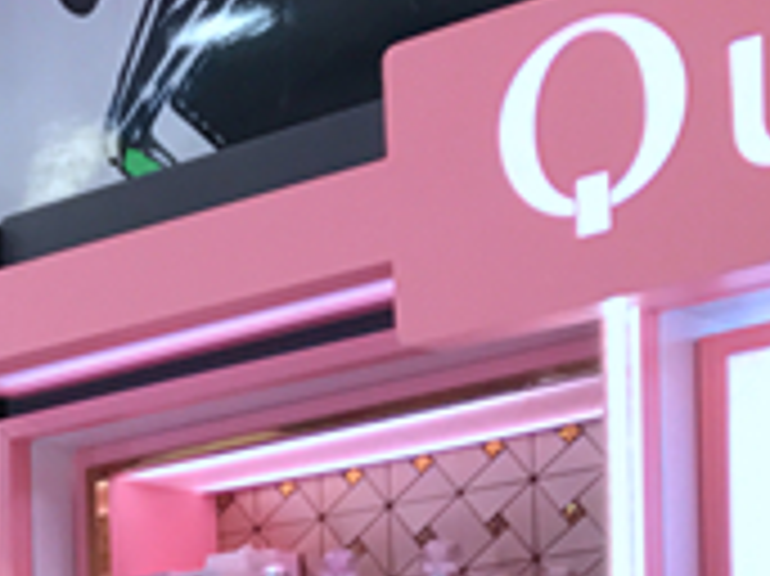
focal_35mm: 111
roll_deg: +1.1
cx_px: -558
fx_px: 2467
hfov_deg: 15.5
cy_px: 1010
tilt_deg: -1.8
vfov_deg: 12.3
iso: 40
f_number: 1.8
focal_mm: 3.99
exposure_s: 1/100
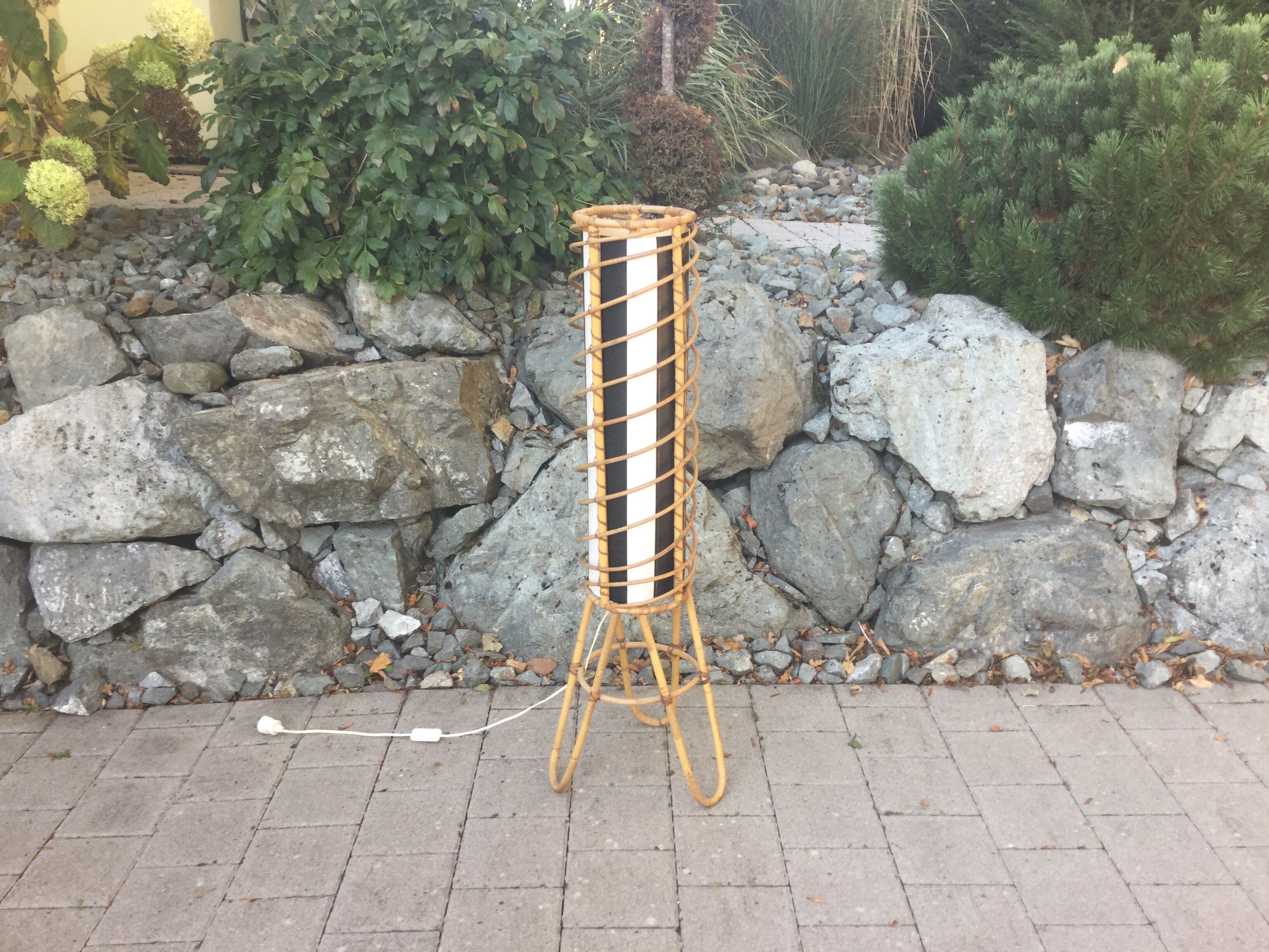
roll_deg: -3.8
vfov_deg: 45.4
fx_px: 1136
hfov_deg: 58.4
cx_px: 634
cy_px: 476
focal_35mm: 31
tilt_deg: -18.1
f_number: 2.4
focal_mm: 3.3
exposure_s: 1/50
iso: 25
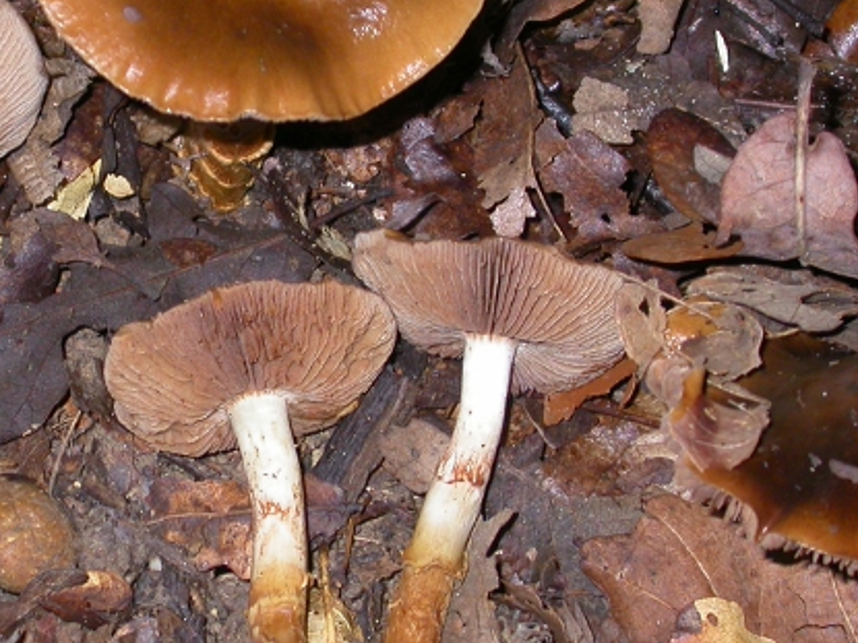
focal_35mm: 162
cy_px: 258
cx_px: 167
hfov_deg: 12.1
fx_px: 4014
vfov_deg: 9.2
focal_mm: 17.5
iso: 100
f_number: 3.6
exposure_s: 1/60.3
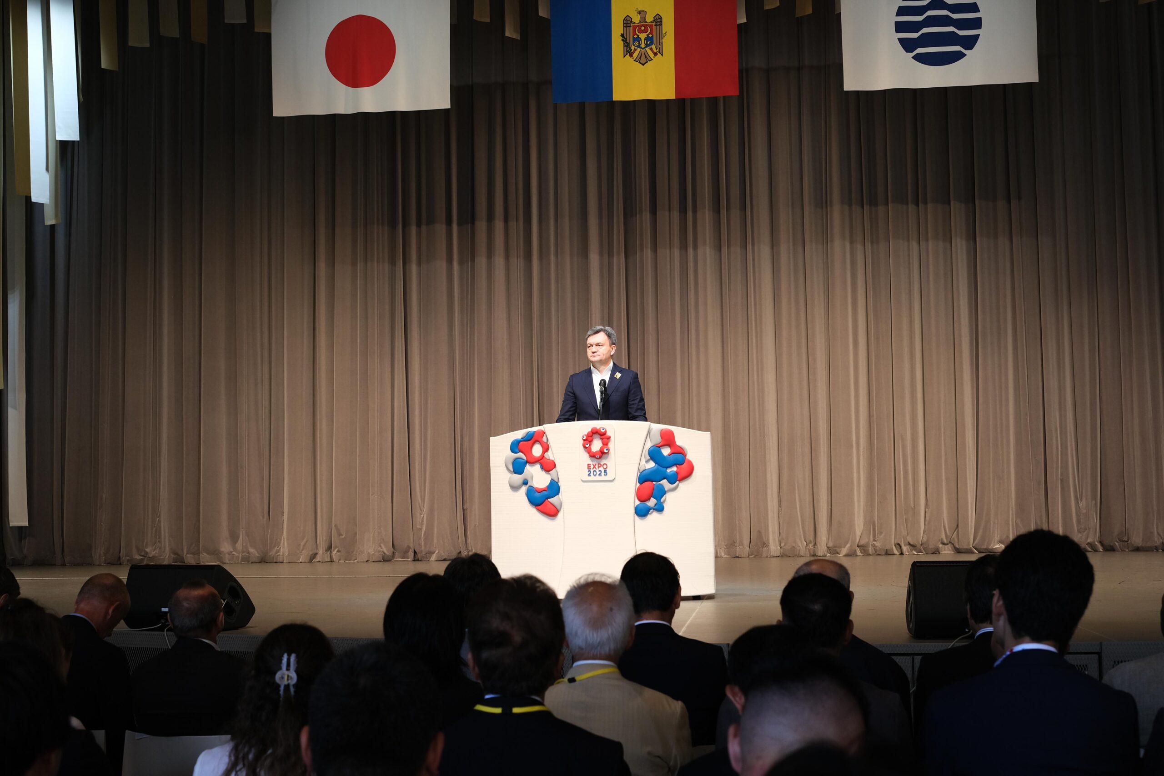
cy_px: 388
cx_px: 582
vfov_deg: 27.0
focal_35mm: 50
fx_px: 1617
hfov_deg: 39.6
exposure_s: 1/125
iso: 500
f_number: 4.5
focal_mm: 33
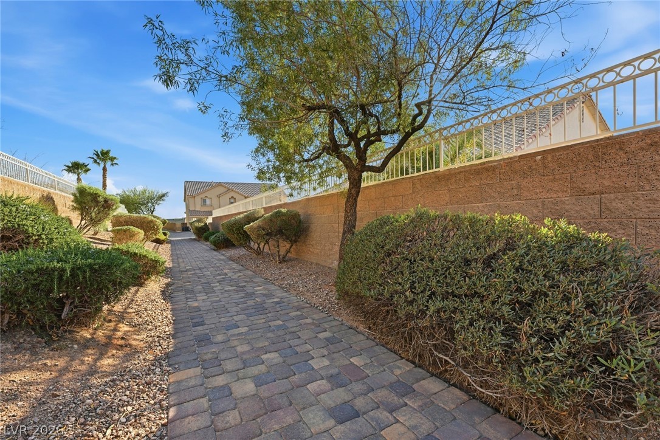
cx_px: 330
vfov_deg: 81.2
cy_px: 220
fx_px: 257
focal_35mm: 14
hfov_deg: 104.3
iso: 64
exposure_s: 1/200
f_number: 10
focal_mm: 14
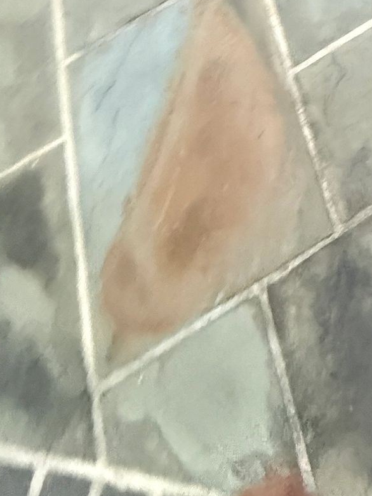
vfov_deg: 31.3
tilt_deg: -61.8
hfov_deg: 25.1
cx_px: 567
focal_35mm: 43
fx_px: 616
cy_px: -180
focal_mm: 2.22
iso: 800
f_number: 2.2
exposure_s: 1/60
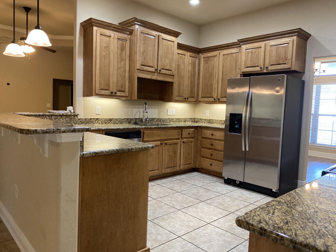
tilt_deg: -3.6
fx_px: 252
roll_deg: -2.3
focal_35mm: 26
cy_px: 126
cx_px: 168
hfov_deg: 67.3
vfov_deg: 53.1
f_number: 1.8
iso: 250
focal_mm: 4.25
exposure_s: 1/60
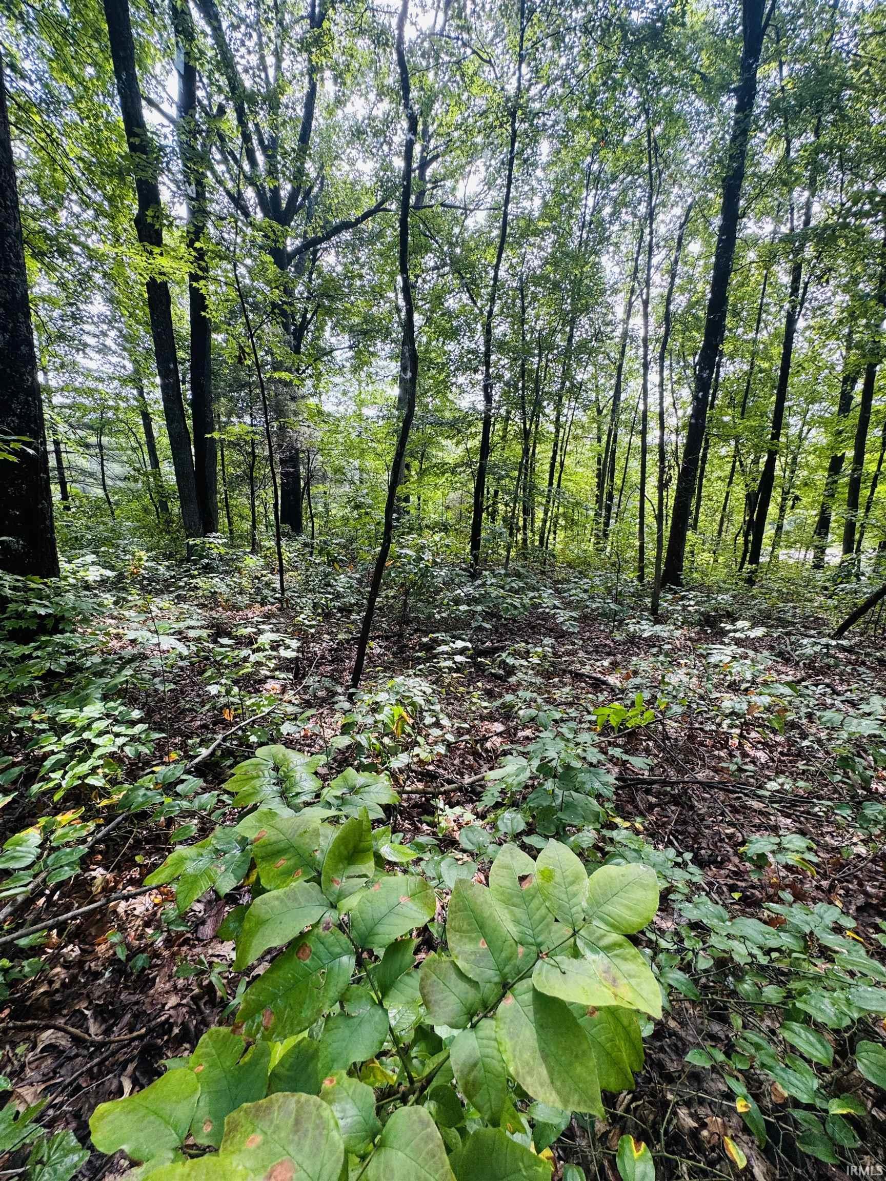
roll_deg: -0.2
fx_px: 478
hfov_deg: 85.7
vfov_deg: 102.1
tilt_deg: -13.9
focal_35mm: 14
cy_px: 590
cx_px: 443
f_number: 2.2
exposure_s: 1/99
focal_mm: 2.22
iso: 64
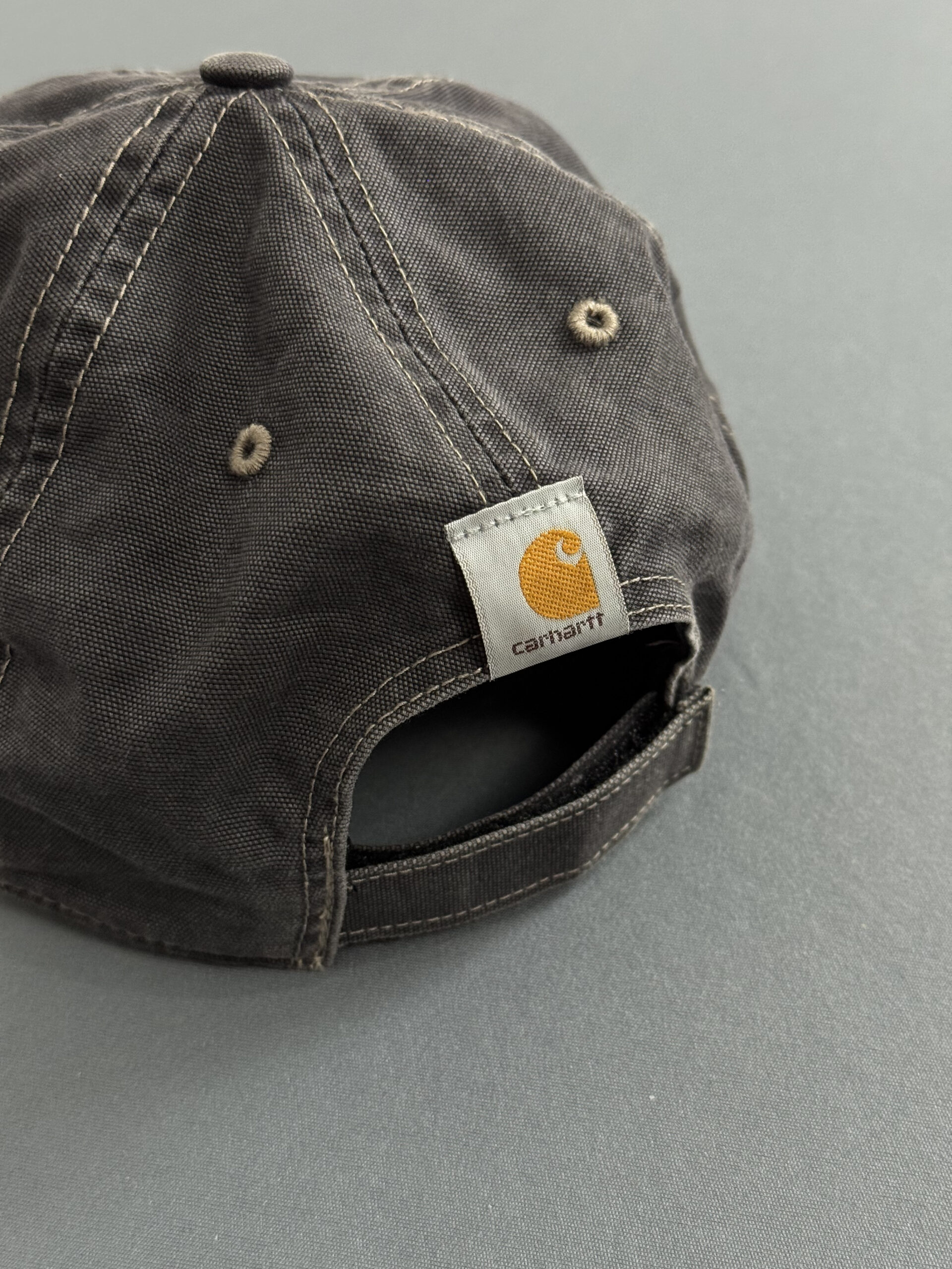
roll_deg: +4.8
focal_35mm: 48
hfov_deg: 30.3
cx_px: 476
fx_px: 1760
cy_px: 634
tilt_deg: -39.1
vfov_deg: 39.7
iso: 160
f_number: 1.78
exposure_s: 1/60
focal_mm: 6.76
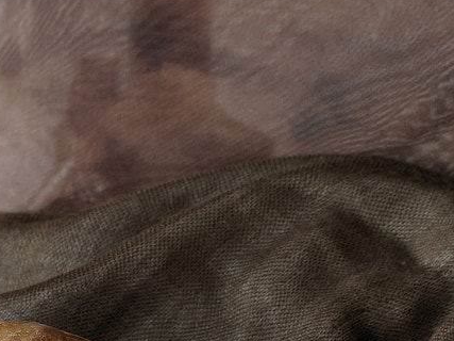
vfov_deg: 3.4
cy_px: 484
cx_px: -387
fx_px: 5664
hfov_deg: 4.5
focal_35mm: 432
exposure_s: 1/20
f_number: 7.1
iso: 100
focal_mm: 80
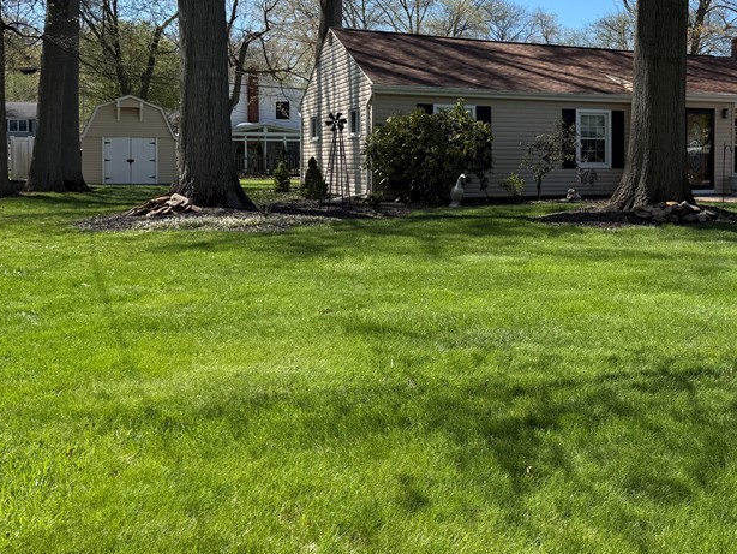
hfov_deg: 44.2
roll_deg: -0.3
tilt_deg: -0.7
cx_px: 603
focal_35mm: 40
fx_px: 852
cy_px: 172
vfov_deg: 35.5
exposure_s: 1/3145
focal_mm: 6.76
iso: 100
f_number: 1.78
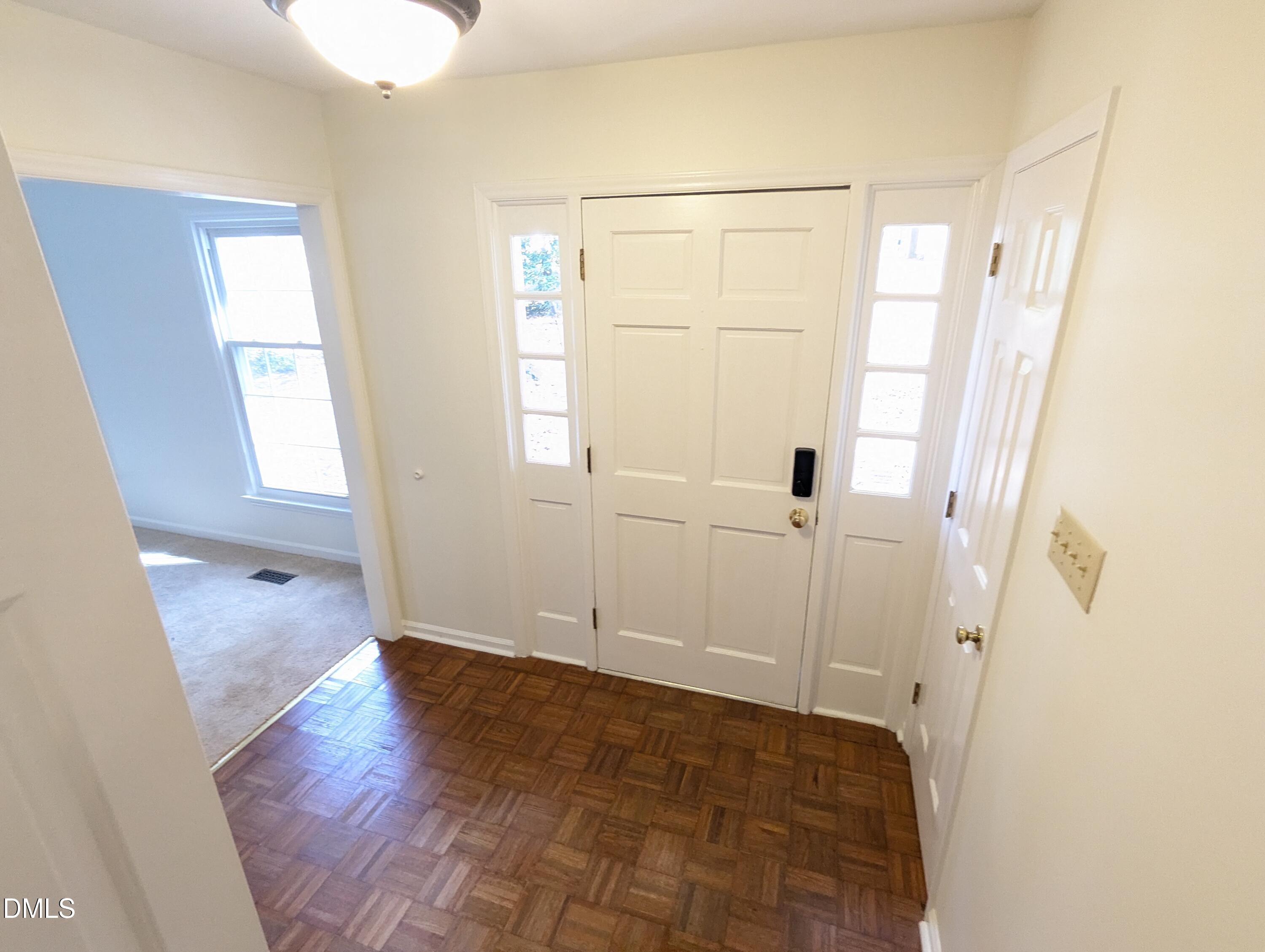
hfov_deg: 94.4
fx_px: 585
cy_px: 476
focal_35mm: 16
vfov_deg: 78.2
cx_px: 632
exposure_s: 1/30
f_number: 2.2
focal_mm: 2.35
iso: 403
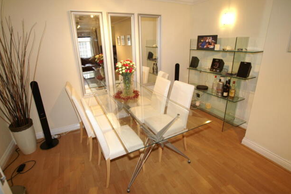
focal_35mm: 18
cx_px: 141
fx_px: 142
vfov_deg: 68.7
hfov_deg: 91.5
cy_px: 94
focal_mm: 11
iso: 400
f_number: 4.5
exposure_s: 1/60
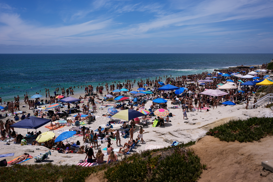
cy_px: 91
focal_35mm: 35
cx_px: 136
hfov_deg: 54.4
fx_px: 265
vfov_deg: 37.9
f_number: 2.2
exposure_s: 1/12800
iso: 100
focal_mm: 35
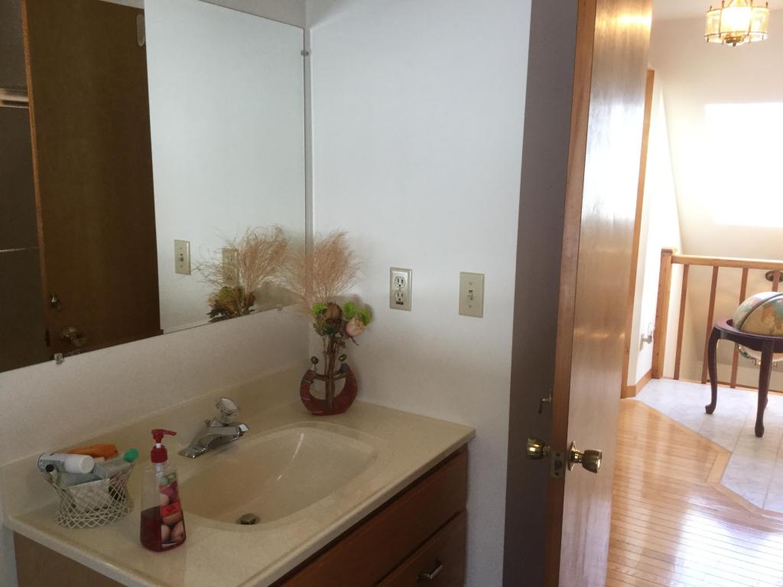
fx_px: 701
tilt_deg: -8.5
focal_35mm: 31
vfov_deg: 45.4
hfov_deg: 58.4
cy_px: 294
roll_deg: -0.6
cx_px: 392
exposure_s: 1/30
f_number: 2.4
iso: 25
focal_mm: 3.3
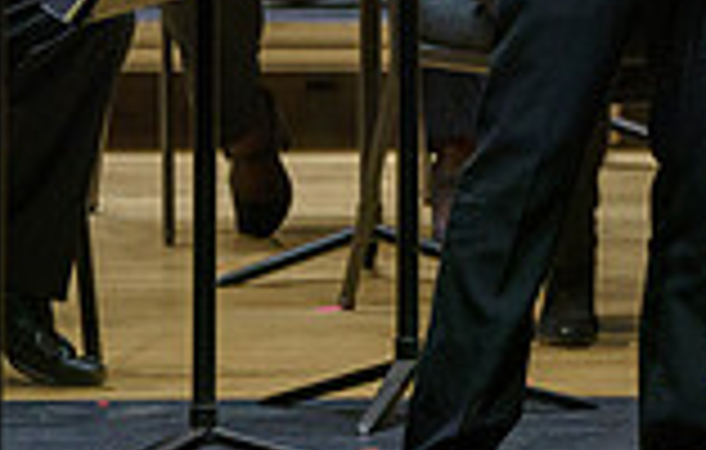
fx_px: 22653
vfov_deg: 1.1
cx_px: 1142
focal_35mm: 1171
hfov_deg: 1.8
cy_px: -169
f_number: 6.3
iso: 3200
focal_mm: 312
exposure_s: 1/250
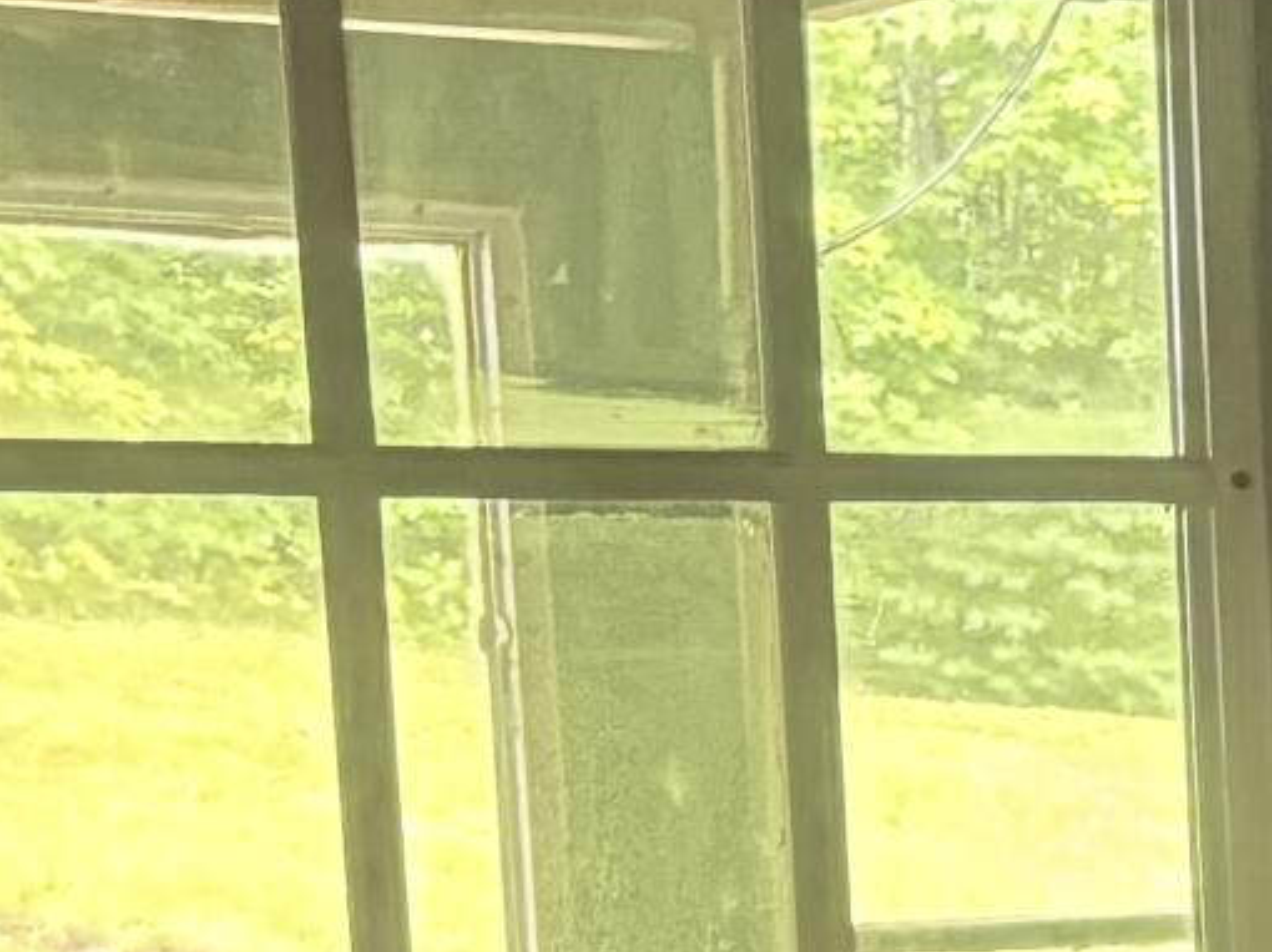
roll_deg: -0.9
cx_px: 2980
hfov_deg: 11.0
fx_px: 5619
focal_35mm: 153
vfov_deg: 9.4
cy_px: 1453
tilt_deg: -9.1
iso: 500
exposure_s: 1/43
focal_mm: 5.96
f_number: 1.6
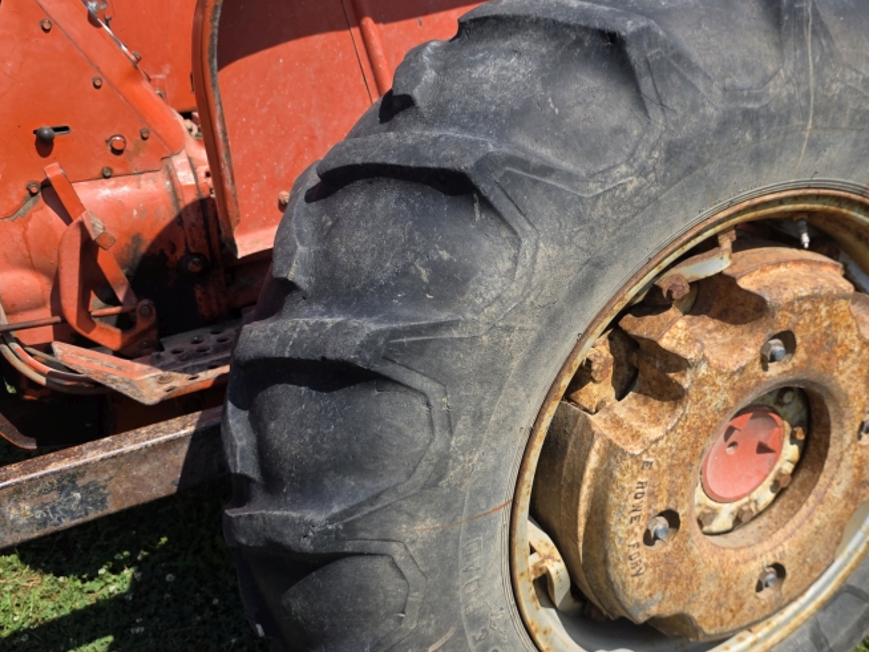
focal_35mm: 36
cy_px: 373
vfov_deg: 39.6
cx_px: 585
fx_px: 904
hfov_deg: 50.3
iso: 80
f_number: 1.7
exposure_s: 1/4650
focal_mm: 6.3
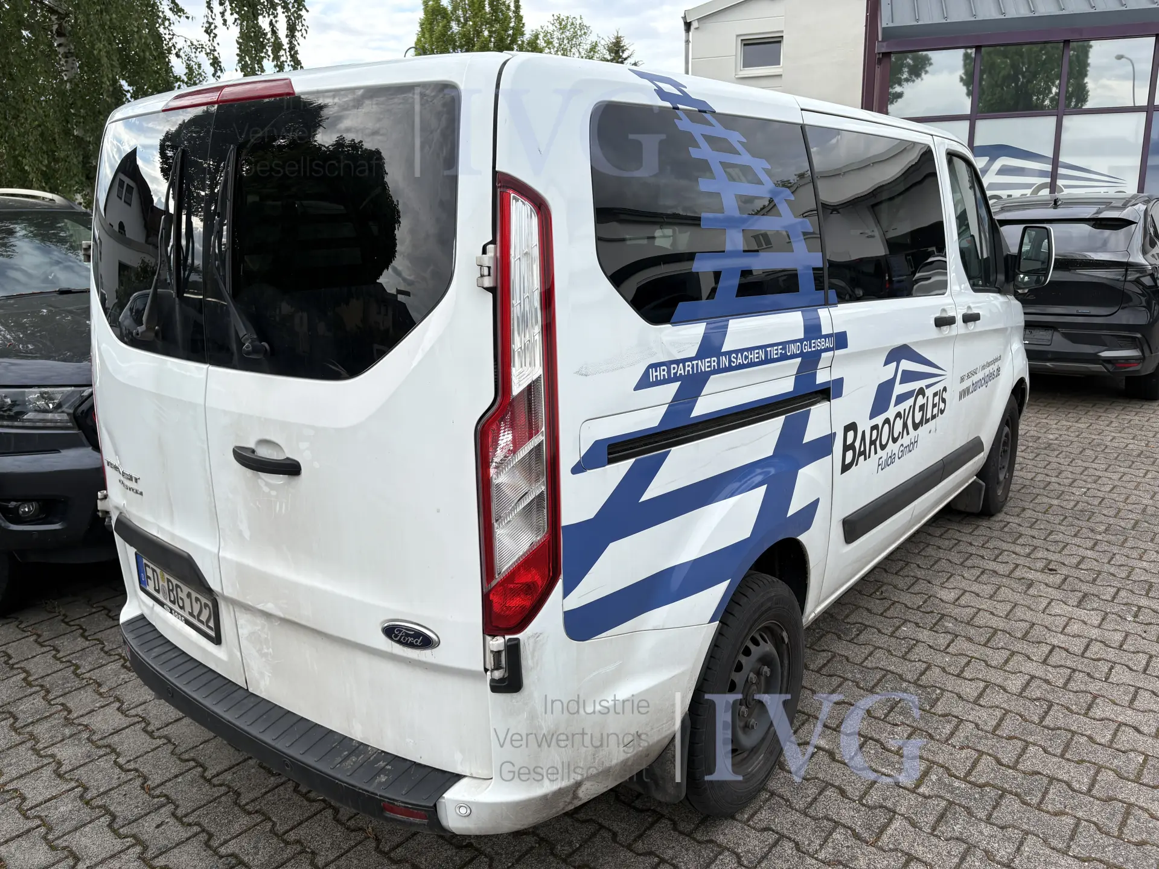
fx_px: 871
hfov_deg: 67.3
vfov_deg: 53.1
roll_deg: +2.4
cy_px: 434
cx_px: 580
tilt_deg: -14.1
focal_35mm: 26
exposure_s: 1/1099
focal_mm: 5.96
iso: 50
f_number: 1.6
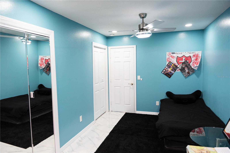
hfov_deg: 73.8
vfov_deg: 53.1
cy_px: 76
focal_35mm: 24
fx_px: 153
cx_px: 115
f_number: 2.8
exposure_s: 1/125
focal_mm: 24
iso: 1000
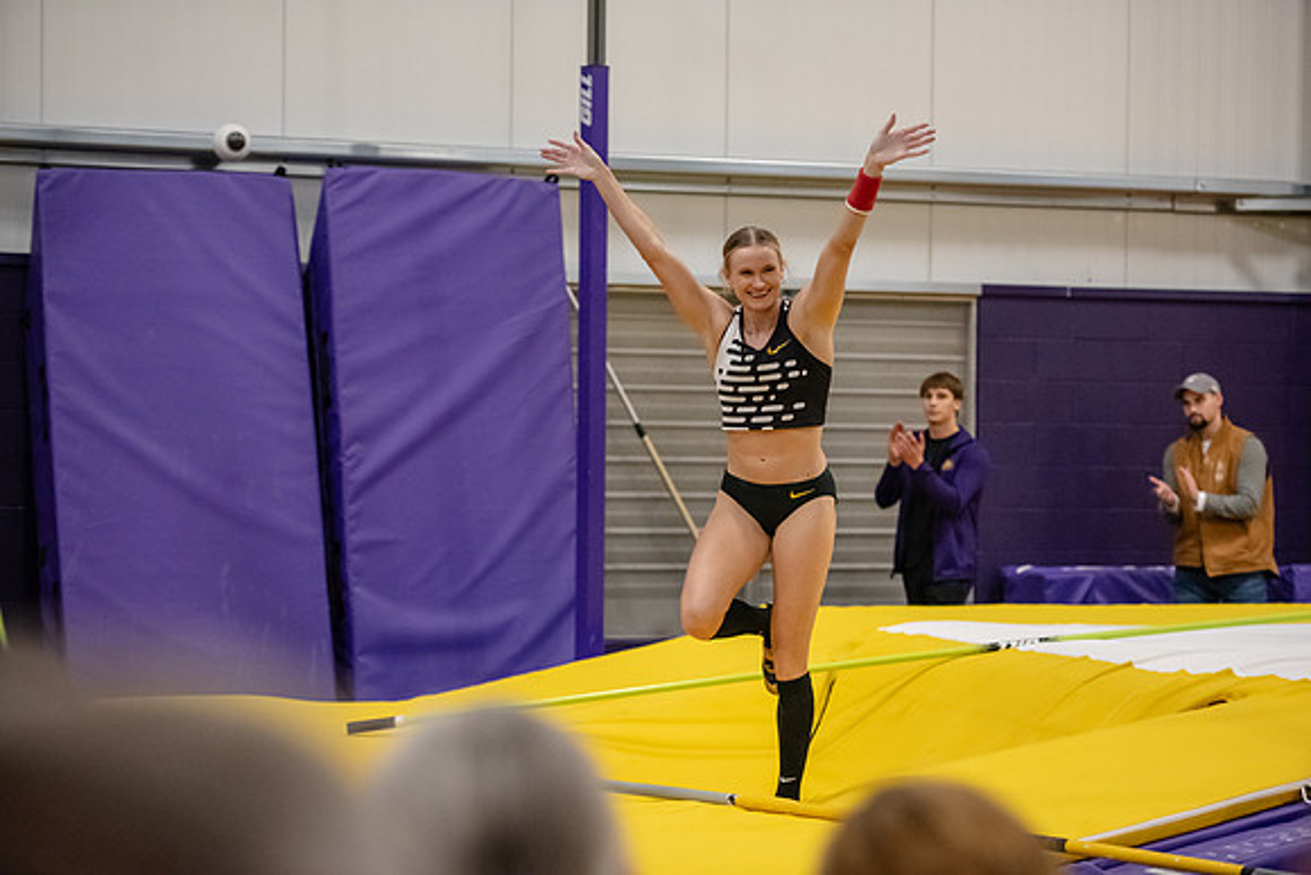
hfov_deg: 21.5
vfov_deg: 14.4
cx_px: 656
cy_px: 438
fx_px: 3460
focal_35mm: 95
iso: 6400
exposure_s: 1/800
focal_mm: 95
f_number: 2.8
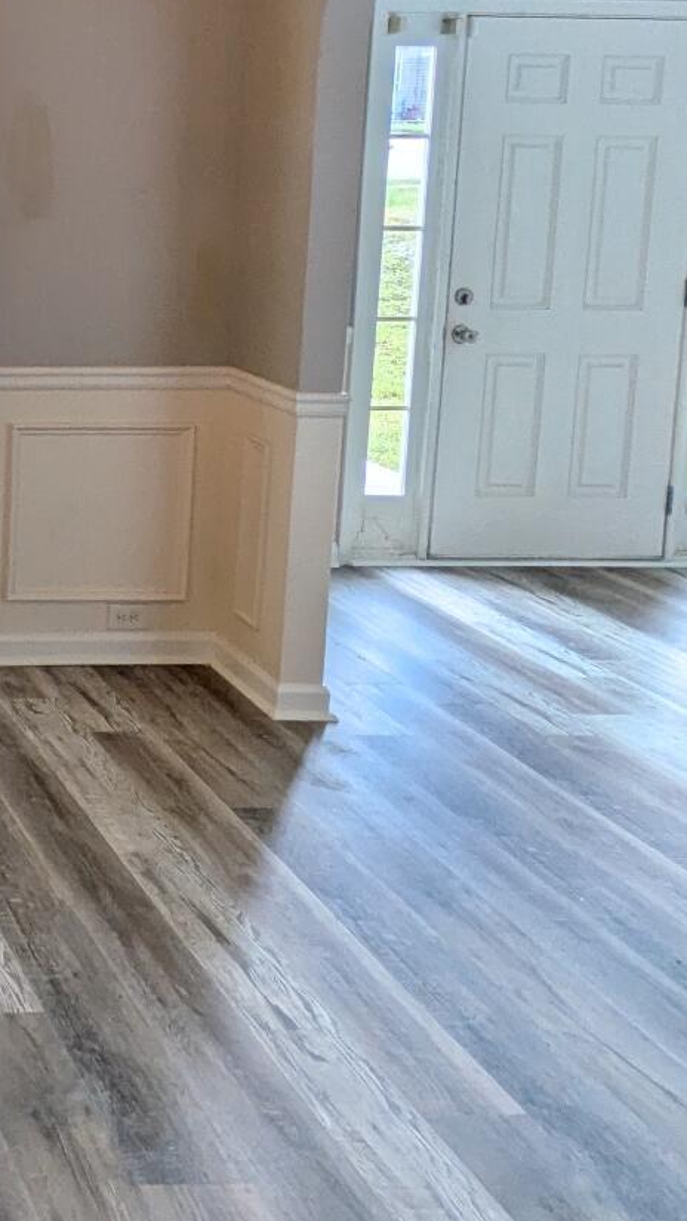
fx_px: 1197
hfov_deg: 23.5
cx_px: -418
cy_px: 212
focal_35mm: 37
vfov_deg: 50.1
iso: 84
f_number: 2.2
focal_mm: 1.85
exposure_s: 1/153
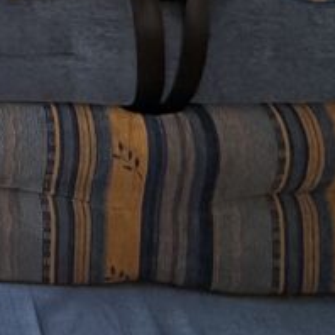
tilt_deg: -8.3
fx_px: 701
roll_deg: -3.9
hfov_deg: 20.6
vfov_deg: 21.3
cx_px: -233
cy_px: -205
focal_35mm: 64
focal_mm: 2.22
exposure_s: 1/99
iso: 160
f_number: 2.2
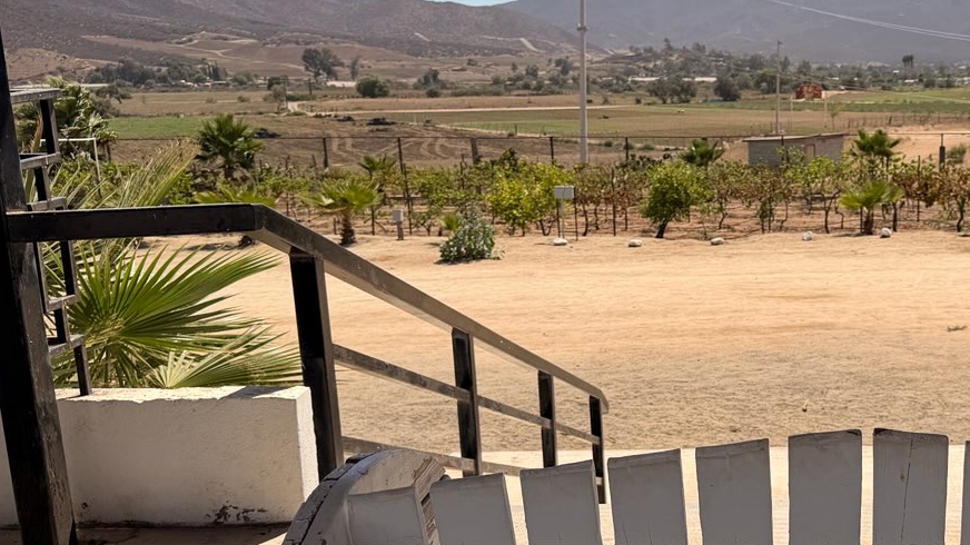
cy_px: 335
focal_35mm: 48
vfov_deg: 24.8
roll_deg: +1.7
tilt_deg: -12.6
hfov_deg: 41.1
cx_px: 778
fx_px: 1234
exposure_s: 1/6711
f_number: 1.78
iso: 80
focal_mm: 6.76
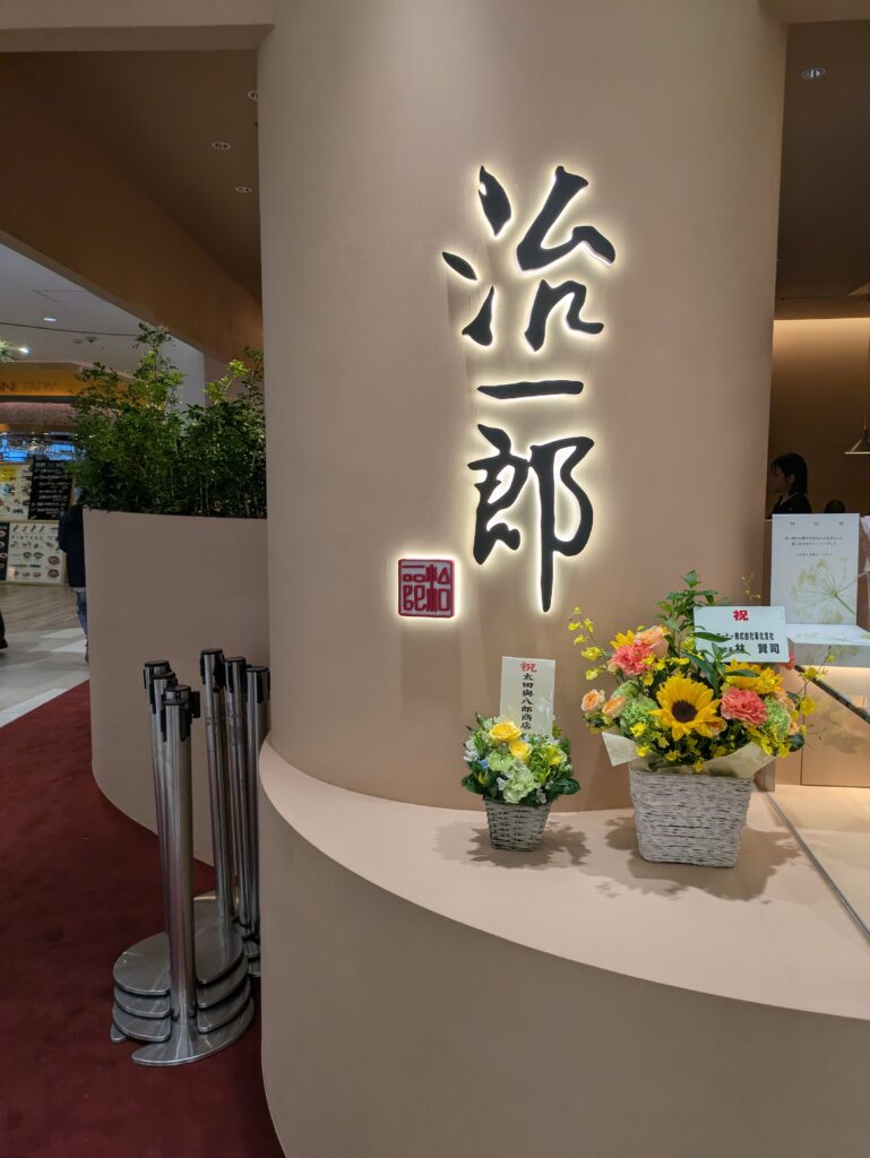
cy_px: 579
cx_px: 435
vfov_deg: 69.4
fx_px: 837
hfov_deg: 54.9
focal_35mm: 25
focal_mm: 5.43
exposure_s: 1/249
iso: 74
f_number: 1.89
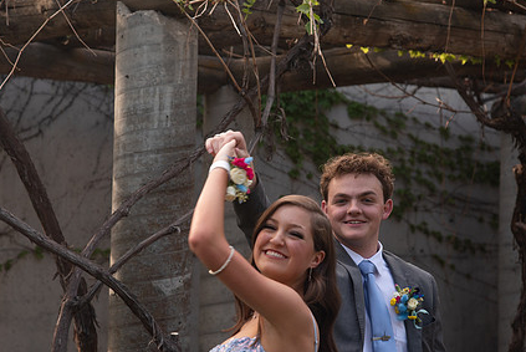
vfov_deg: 10.9
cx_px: 269
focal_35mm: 126
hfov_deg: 16.2
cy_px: 196
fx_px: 1843
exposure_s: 1/125
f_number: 5.6
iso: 250
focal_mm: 92
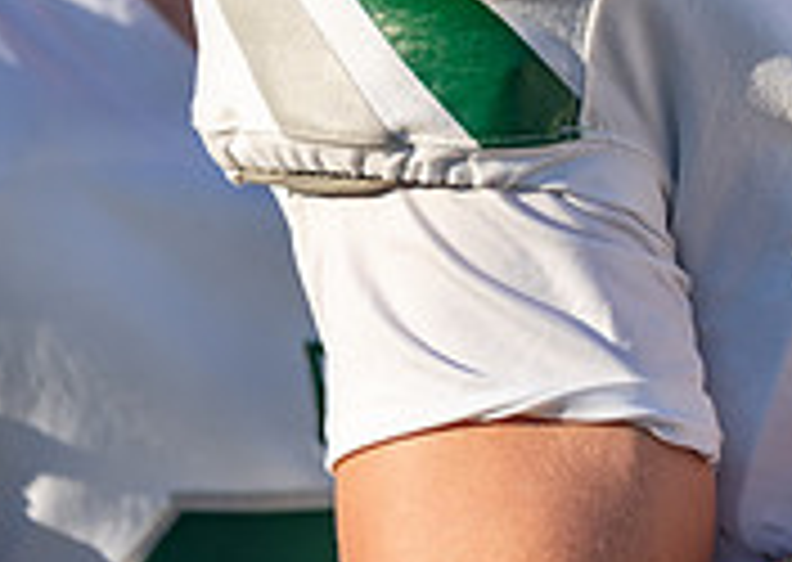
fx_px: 11876
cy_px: -315
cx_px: 945
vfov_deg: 2.7
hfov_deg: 3.8
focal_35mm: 529
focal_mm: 153
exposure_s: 1/1600
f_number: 2.8
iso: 100
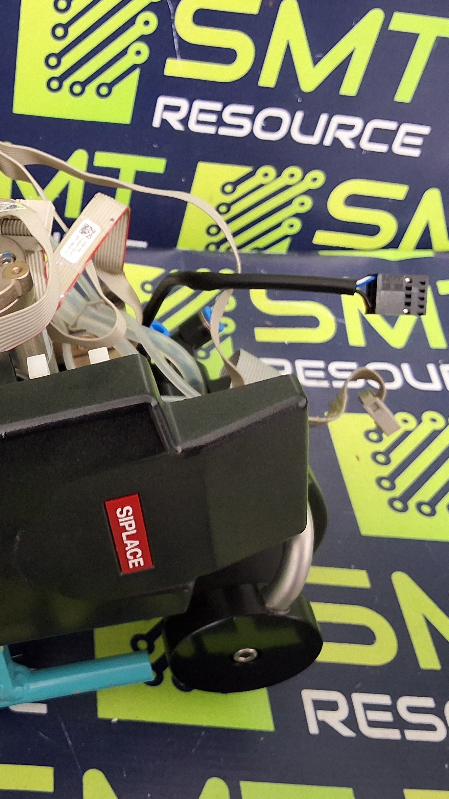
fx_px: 868
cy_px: 399
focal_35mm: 41
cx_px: 14
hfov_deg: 27.5
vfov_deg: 49.4
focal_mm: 2.91
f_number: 1.9
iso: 320
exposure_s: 1/24
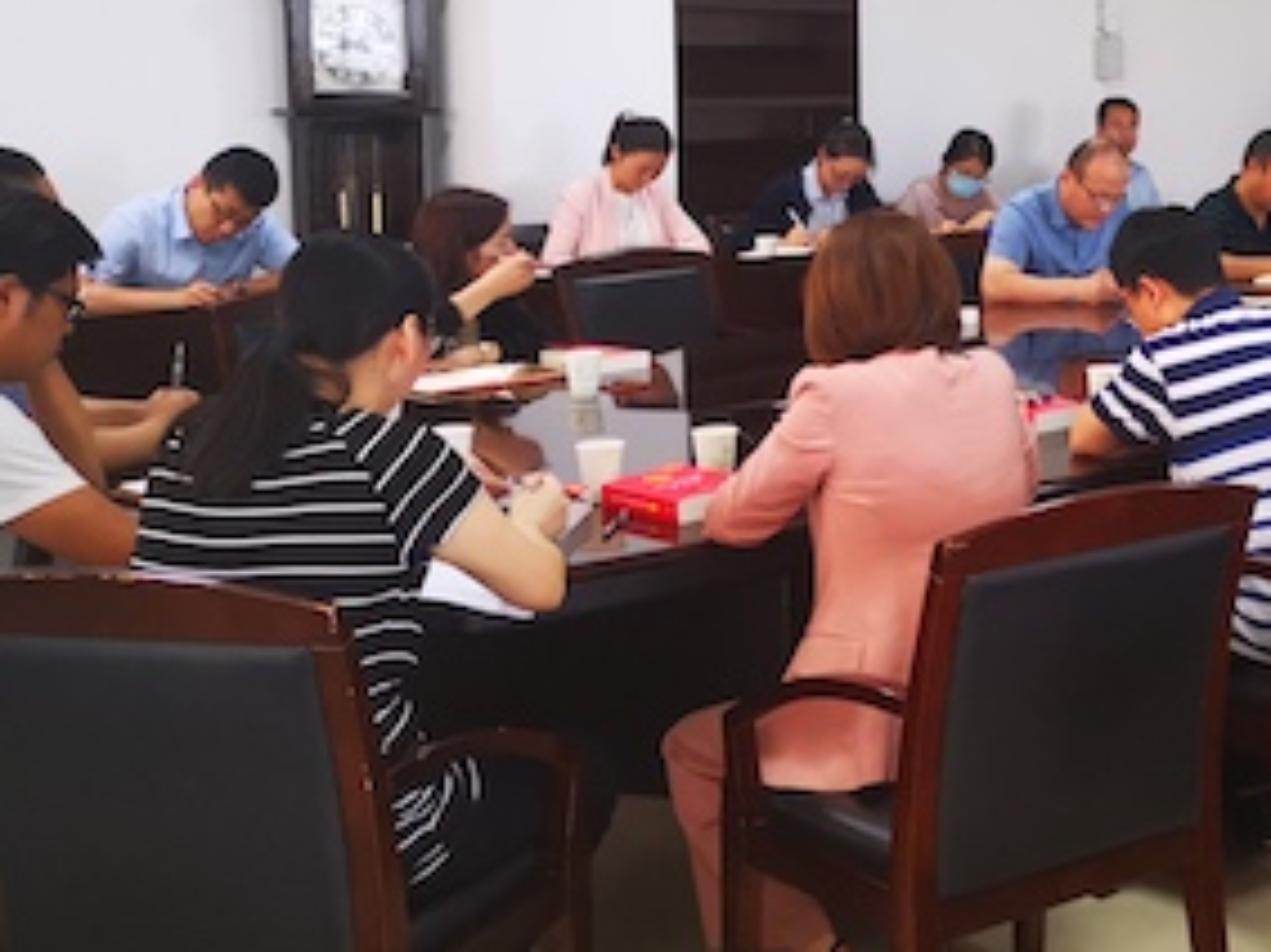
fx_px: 2239
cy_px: 269
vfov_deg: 23.8
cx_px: 1249
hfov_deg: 29.7
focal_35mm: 61
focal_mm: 5.58
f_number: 1.8
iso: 400
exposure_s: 1/50
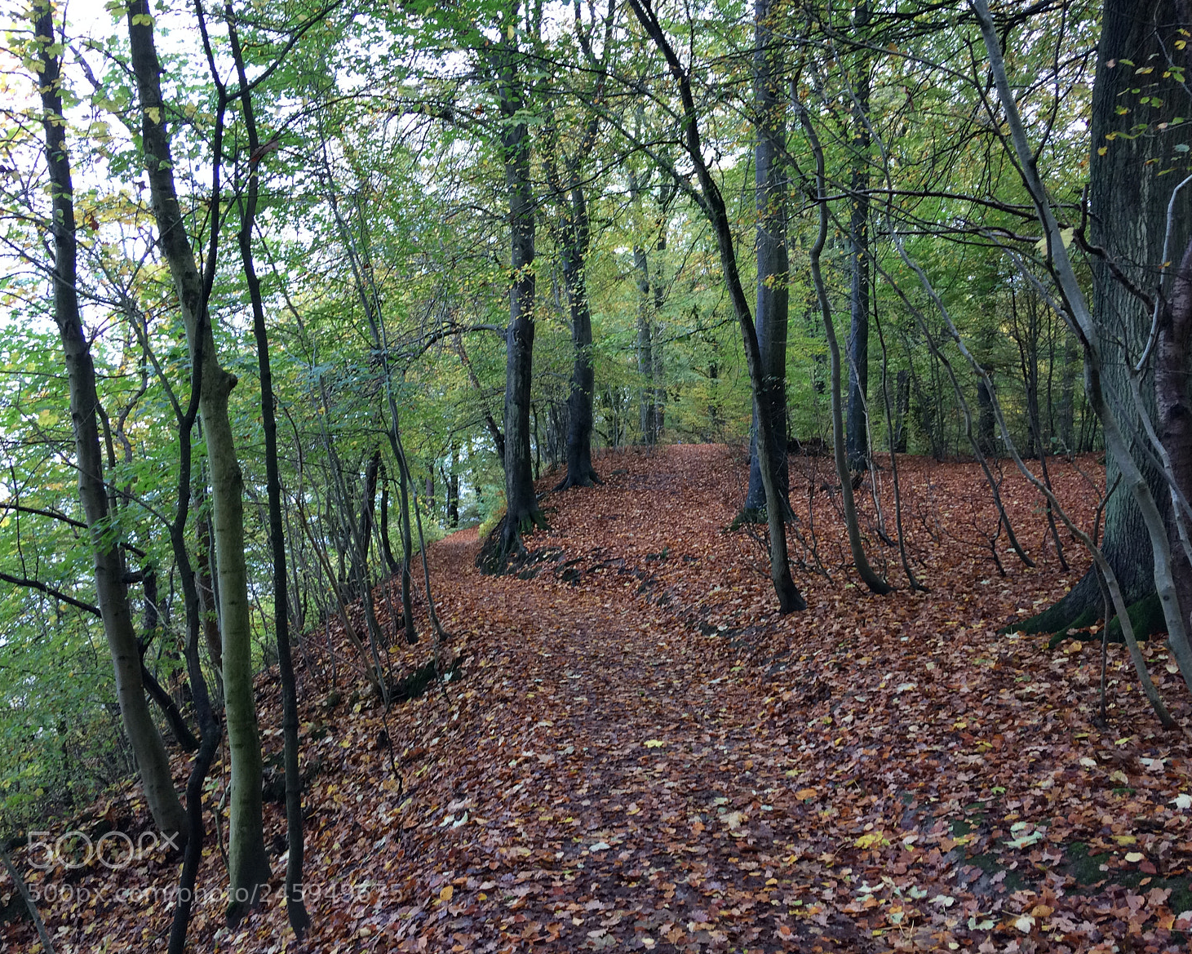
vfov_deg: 47.1
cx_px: 629
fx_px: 1094
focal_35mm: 31
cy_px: 468
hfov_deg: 57.1
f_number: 2.2
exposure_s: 1/100
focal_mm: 4.15
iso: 64
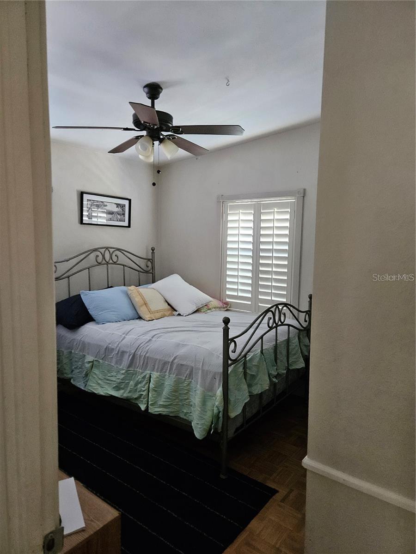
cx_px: 208
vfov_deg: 73.9
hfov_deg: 58.9
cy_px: 277
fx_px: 369
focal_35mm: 23
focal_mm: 5.4
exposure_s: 1/40
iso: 640
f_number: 1.8
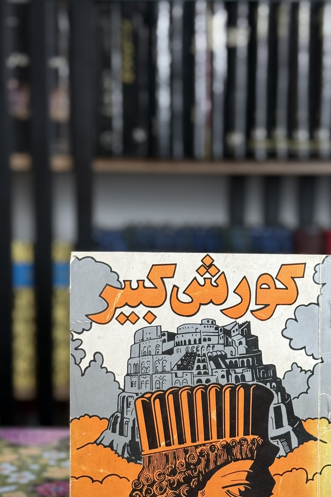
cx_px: 202
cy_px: 325
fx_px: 1034
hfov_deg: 18.2
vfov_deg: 26.9
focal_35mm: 75
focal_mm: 6.76
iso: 100
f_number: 1.78
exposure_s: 1/100
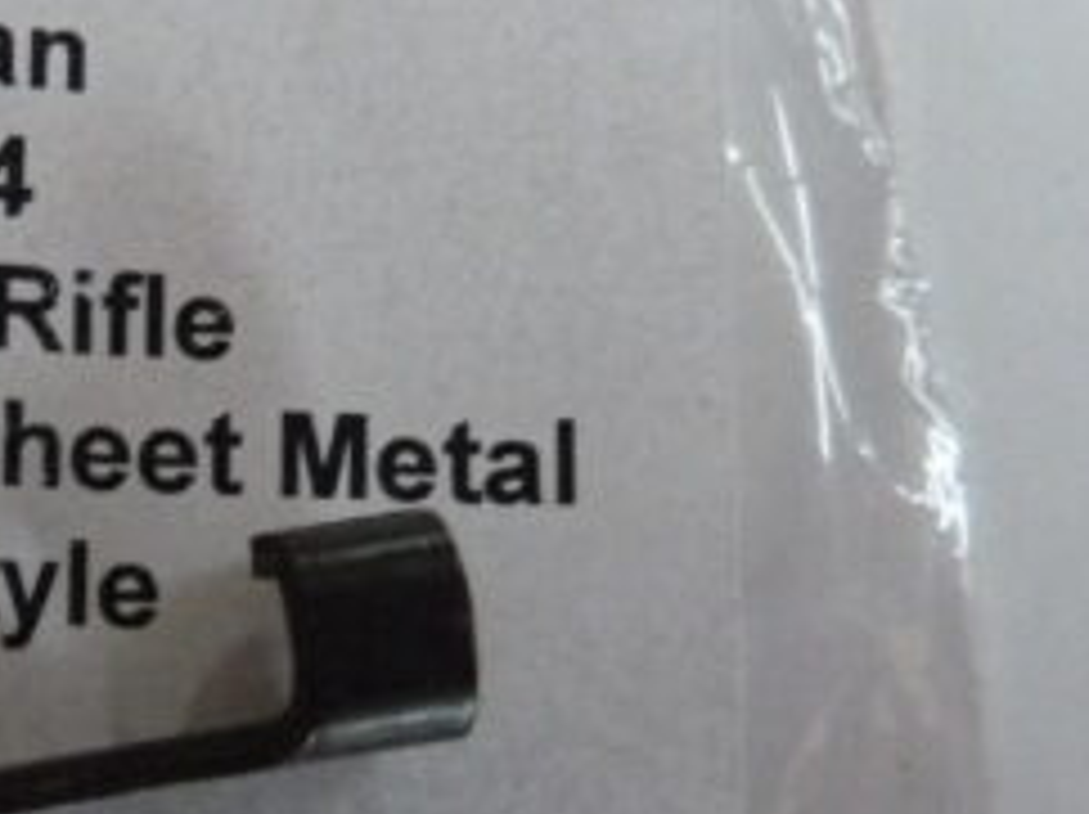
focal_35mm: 62
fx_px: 1949
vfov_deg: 23.4
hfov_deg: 27.6
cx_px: -202
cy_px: 603
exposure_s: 1/50
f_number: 3.3
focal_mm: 4.1
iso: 800
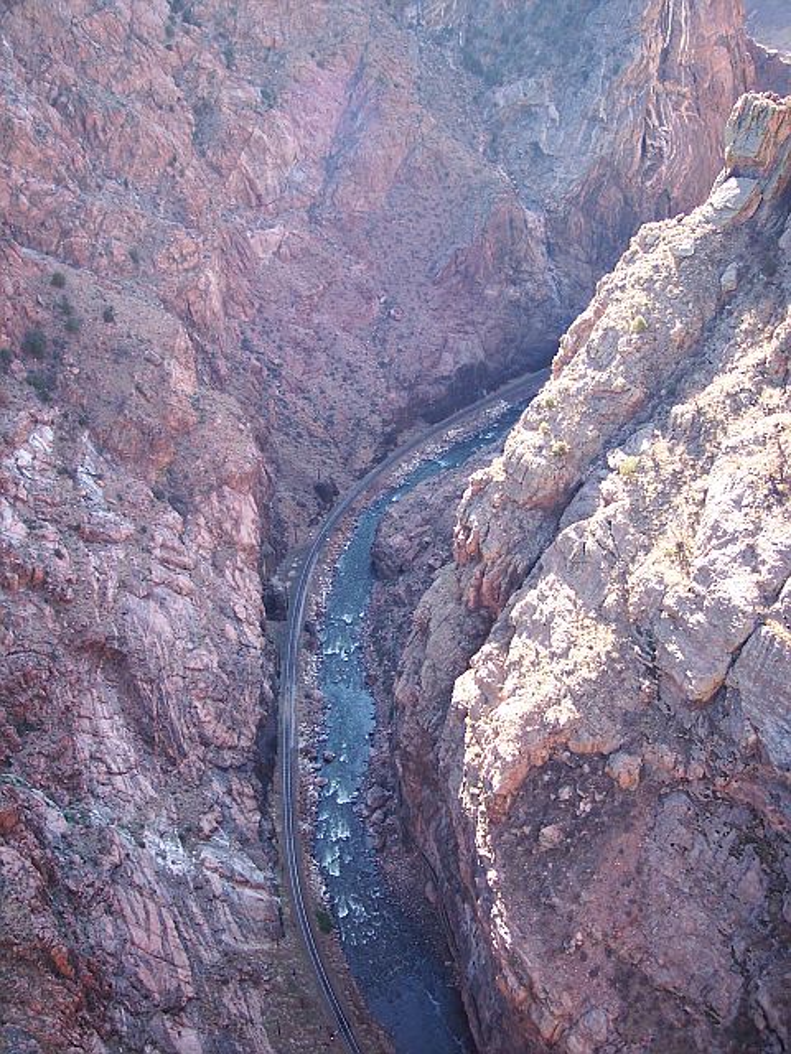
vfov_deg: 47.9
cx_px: 396
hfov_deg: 36.8
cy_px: 527
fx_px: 1188
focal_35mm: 39
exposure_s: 1/90
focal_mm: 8
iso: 100
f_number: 2.8
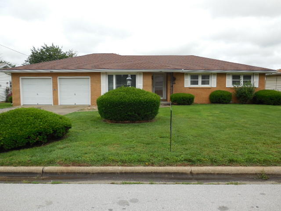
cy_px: 106
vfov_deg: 46.8
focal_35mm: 30
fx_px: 244
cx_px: 140
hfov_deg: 60.0
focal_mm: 5.3
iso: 125
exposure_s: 1/800
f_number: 3.2
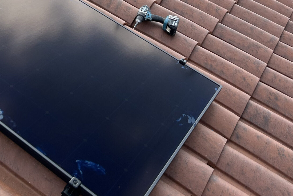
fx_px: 513
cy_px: -46
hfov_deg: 31.5
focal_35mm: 63
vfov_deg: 20.1
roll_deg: +0.3
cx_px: 86
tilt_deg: -11.4
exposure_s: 1/3968
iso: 50
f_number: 1.5
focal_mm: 5.7
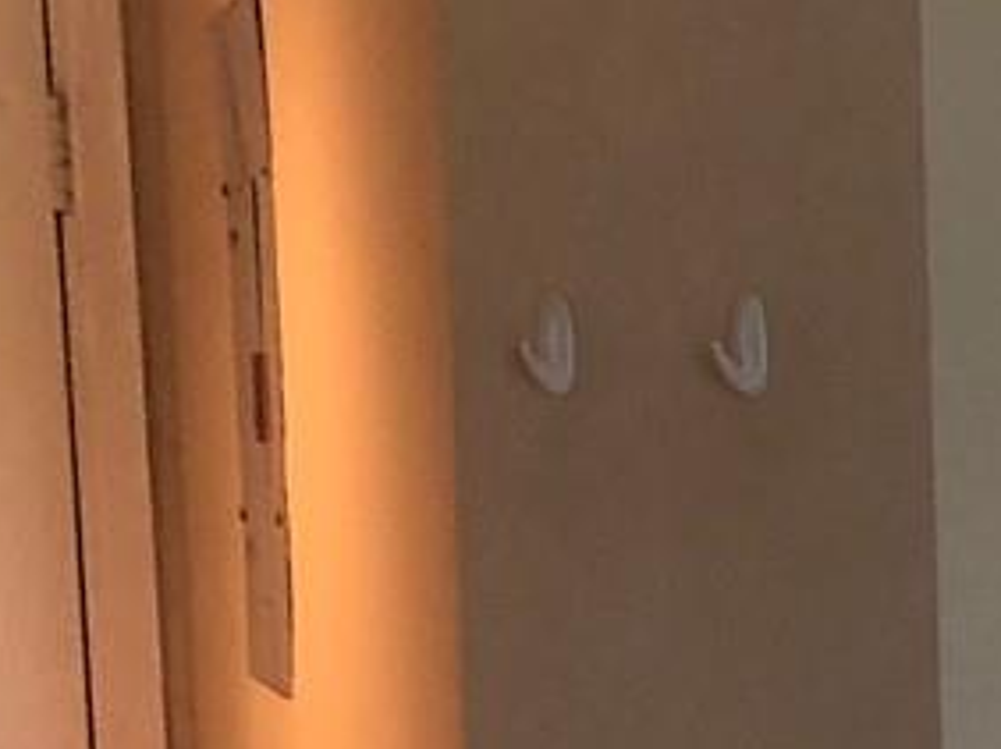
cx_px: 2272
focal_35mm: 159
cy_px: 1384
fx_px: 4594
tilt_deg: -9.5
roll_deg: -1.8
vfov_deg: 8.9
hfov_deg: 10.9
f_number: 1.8
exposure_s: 1/15
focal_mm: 4
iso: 40
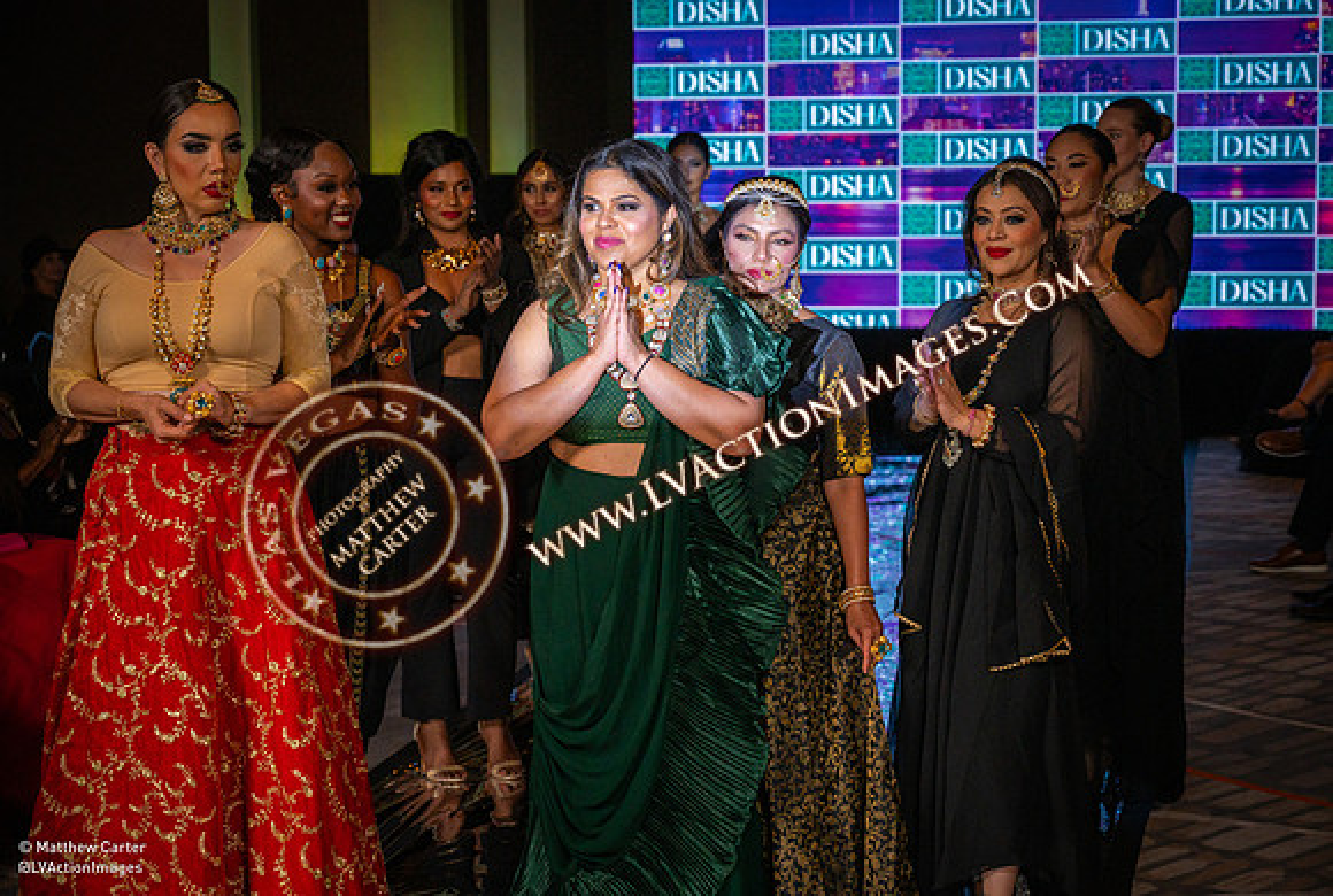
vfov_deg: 20.5
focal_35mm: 67
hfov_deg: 30.1
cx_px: 688
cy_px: 451
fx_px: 2478
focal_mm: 64
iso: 1000
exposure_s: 1/800
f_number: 4
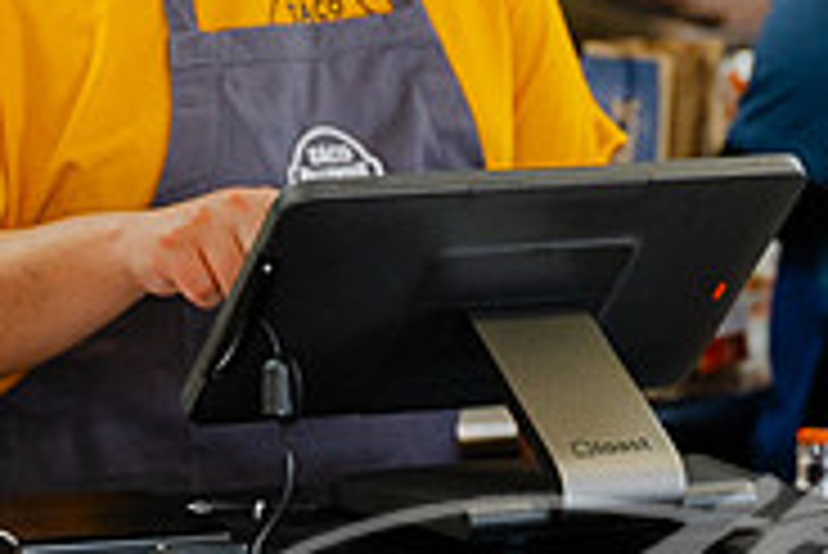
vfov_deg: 7.4
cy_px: 164
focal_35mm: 186
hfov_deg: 11.0
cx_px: 693
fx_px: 4281
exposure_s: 1/125
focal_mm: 59
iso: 1250
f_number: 3.5
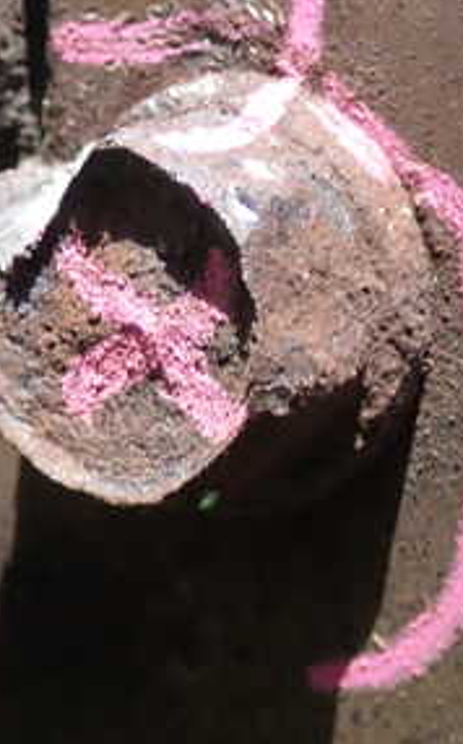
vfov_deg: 10.7
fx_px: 3969
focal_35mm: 196
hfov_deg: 6.7
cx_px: 94
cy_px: 315
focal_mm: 15.66
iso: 100
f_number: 4.5
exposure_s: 1/160
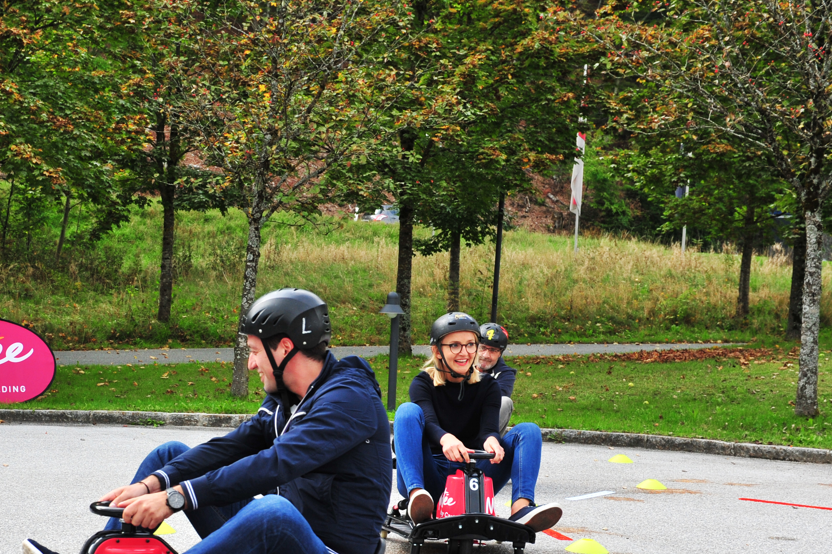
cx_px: 247
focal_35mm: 55
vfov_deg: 24.3
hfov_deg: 35.7
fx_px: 1270
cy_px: 428
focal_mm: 32
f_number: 6.3
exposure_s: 1/800
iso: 640
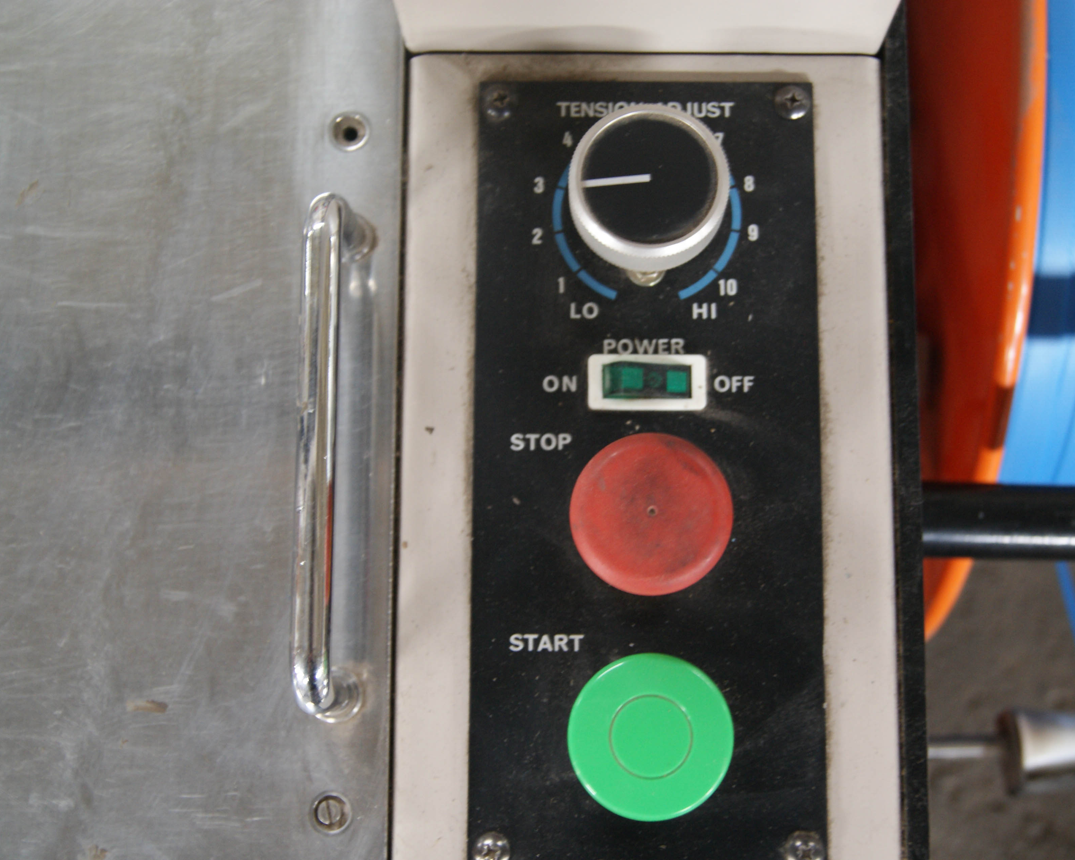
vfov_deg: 31.4
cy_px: 429
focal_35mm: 48
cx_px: 595
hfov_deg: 38.7
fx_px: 1527
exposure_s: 1/2.5
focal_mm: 28
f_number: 4.5
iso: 400
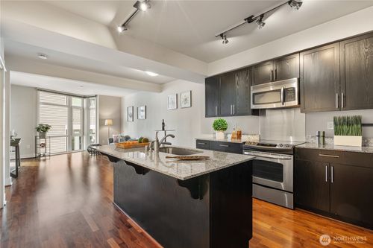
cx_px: 186
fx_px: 166
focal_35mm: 16
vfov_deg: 73.7
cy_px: 124
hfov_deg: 96.8
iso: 100
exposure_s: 5
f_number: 11
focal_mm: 16
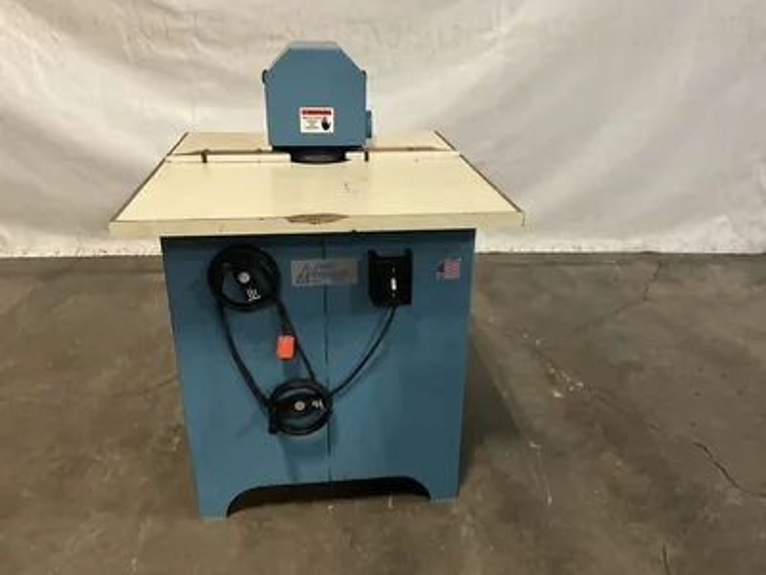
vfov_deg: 48.2
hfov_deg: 61.7
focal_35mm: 29
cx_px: 383
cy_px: 288
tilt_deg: -23.7
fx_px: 642
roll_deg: -1.7
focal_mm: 3
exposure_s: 1/40
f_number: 1.8
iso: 320
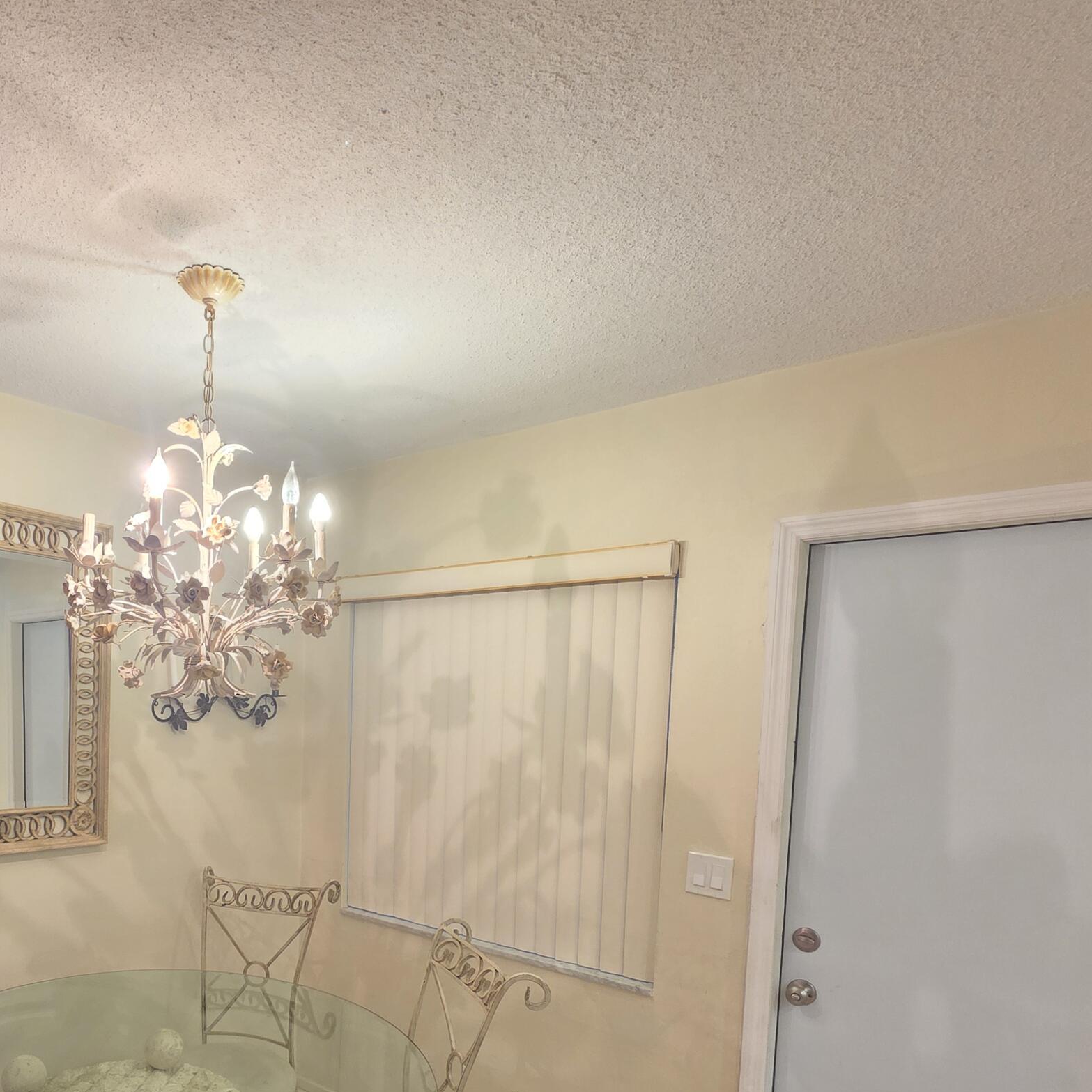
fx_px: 785
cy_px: 770
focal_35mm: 22
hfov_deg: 65.8
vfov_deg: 66.7
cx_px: 286
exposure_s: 1/60
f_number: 1.9
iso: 320
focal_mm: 2.2
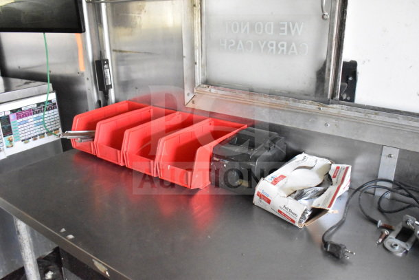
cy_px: 140
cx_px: 210
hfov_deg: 61.9
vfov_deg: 43.6
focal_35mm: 30
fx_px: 349
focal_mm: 20
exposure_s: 1/160
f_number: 3.8
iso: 12800
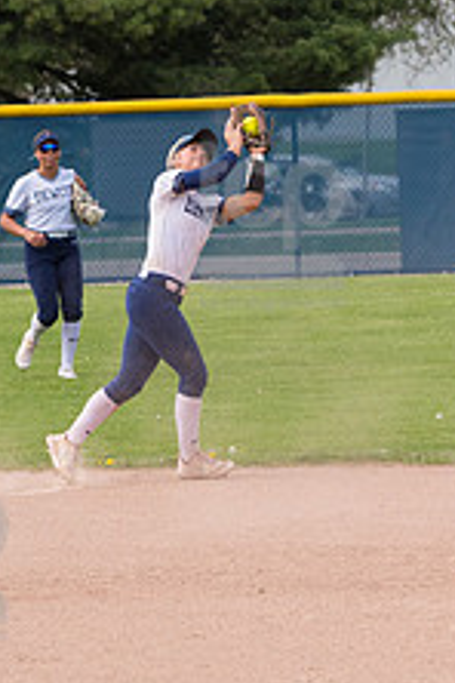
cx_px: 272
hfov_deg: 3.6
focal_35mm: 379
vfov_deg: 5.4
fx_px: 7185
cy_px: 225
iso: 400
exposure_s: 1/1600
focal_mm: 125
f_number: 5.6
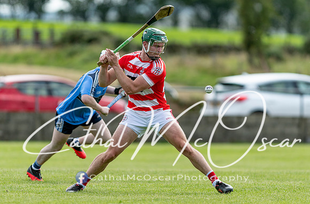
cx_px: 157
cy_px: 109
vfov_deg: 2.7
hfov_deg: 4.1
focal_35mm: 505
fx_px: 4328
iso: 160
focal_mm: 300
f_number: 2.8
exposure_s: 1/1600
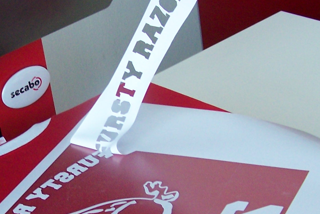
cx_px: 41
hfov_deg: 18.5
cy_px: 170
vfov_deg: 12.5
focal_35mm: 109
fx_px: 969
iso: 125
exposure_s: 1/30
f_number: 2.8
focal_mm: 6.3
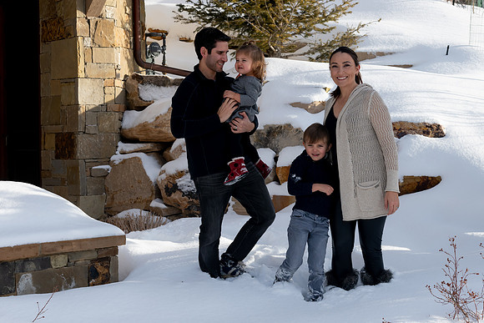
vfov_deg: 21.9
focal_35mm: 62
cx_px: 256
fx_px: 832
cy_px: 112
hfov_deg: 32.4
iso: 160
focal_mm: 42
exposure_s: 1/640
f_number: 6.3
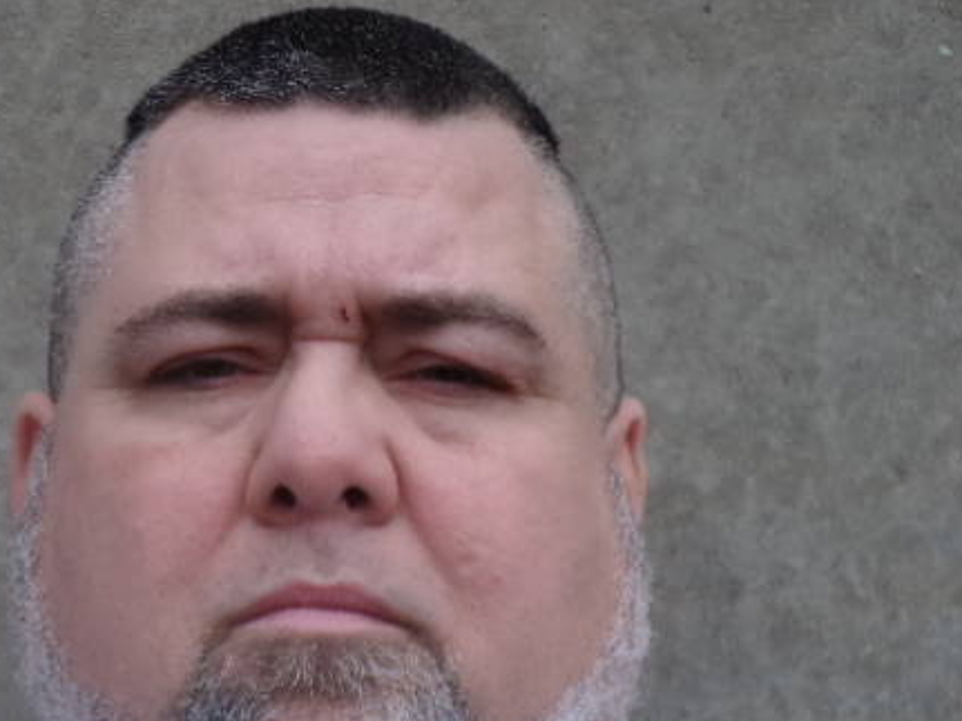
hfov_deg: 13.4
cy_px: 513
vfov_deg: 10.1
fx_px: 4084
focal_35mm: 147
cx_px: 292
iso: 100
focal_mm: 17.7
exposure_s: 1/400
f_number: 4.2
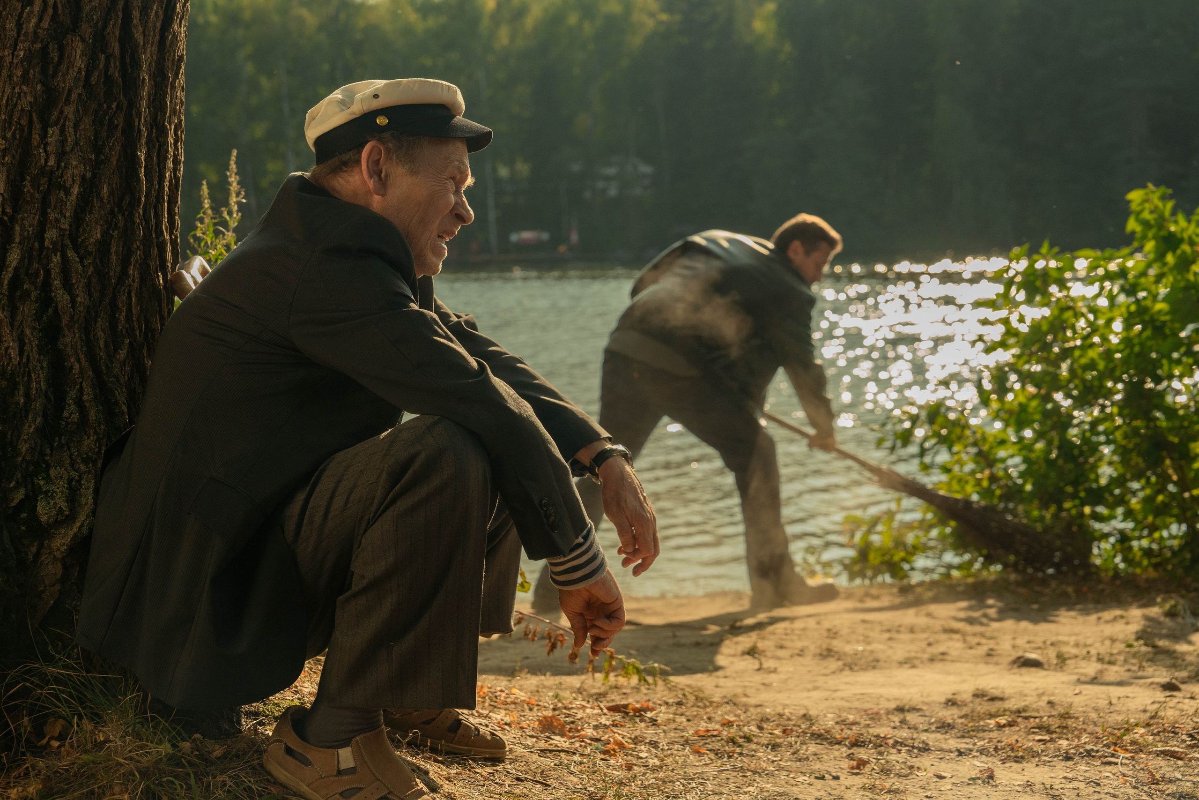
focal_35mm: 59
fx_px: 1965
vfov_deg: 23.0
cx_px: 600
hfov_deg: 33.9
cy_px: 400
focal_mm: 59
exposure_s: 1/500
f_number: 5.6
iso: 1000
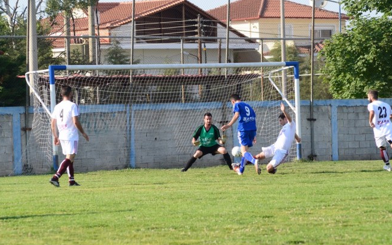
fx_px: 2228
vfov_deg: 6.3
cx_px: 196
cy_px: 129
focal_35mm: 209
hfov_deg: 10.1
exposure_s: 1/2500
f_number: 6.3
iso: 1600
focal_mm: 135
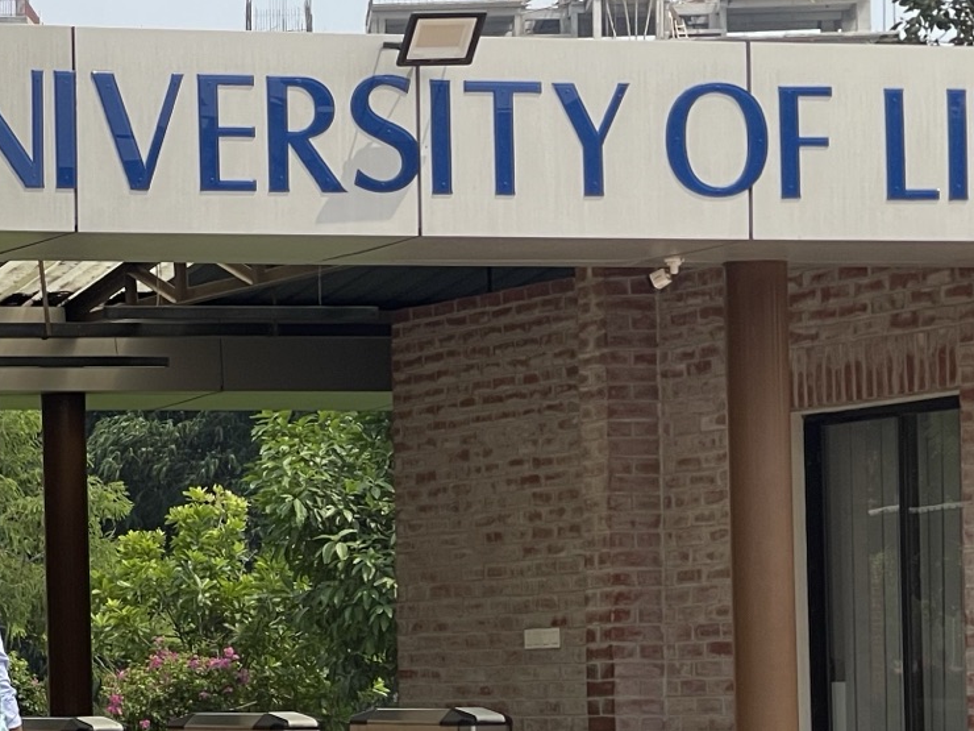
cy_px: 610
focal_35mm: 166
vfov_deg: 8.9
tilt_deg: +0.1
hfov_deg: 11.7
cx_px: -67
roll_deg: +1.1
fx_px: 4671
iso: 20
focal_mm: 7.5
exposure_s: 1/1220
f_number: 2.2
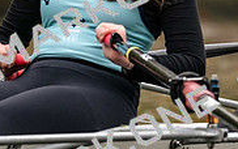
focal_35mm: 1300
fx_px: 8437
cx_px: 167
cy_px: -56
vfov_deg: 1.0
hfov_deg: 1.6
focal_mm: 400
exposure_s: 1/2500
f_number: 4.5
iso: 2800
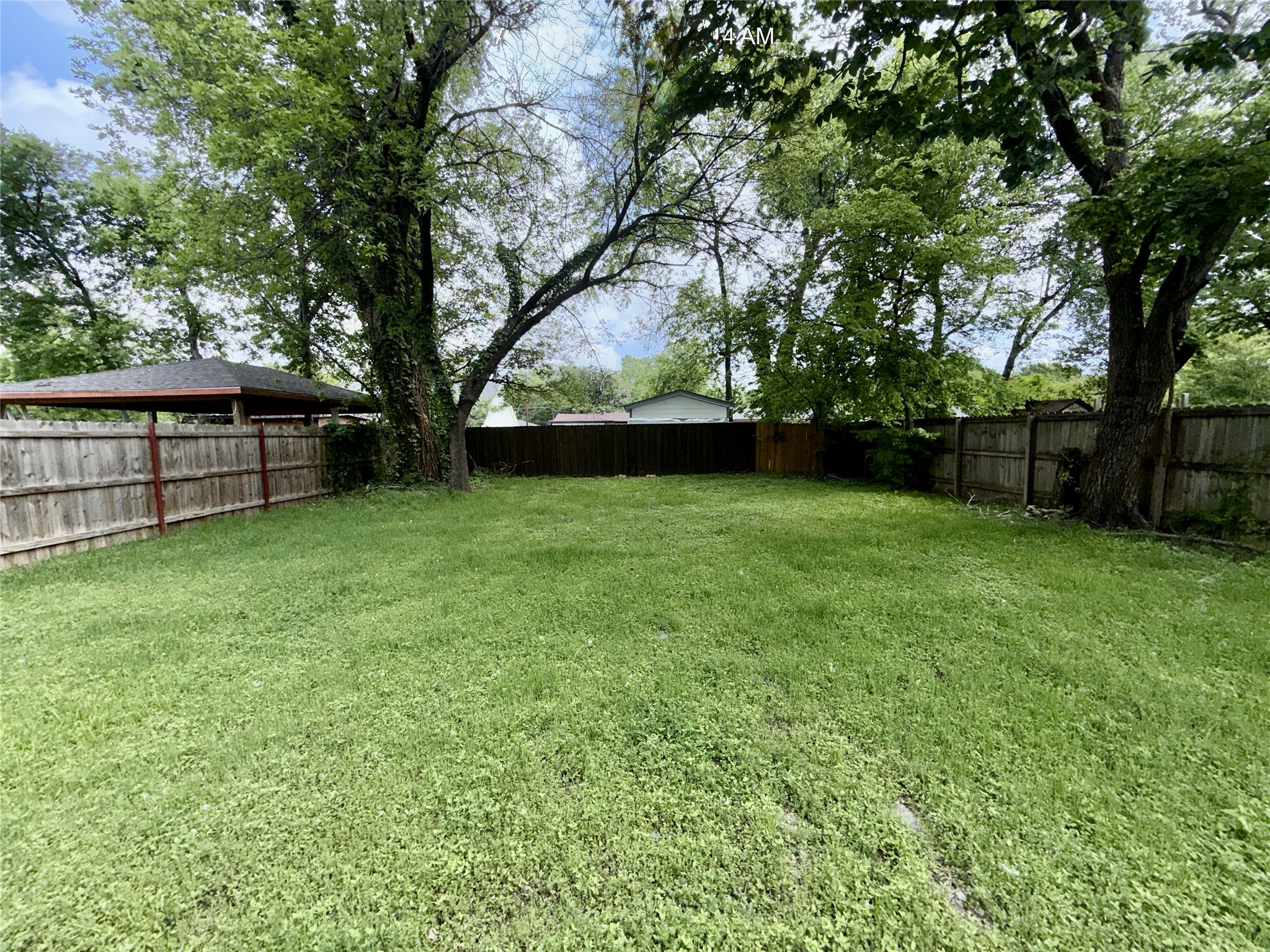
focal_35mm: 14
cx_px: 635
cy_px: 476
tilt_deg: -5.0
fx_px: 514
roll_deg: +1.0
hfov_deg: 102.1
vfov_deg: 85.7
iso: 16
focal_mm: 2.22
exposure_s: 1/421
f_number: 2.2
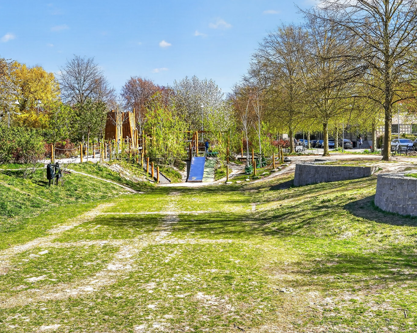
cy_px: 151
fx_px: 605
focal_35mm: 49
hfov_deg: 38.0
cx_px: 200
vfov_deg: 30.8
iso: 400
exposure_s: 1/100
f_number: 8
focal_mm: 28
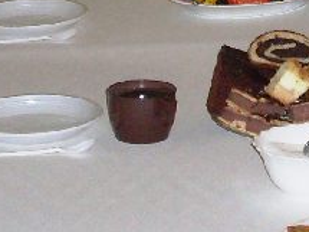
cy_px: -262
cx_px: 264
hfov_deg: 7.1
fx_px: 2489
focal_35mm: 279
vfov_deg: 5.2
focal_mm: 9.9
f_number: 3.4
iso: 120
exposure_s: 1/45
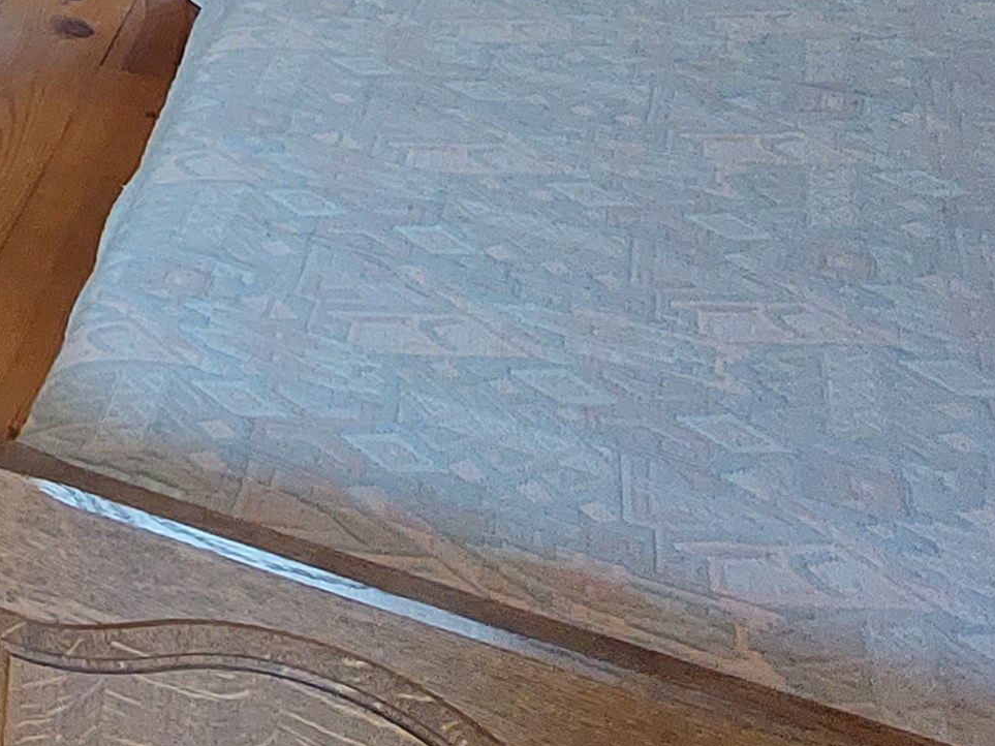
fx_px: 1552
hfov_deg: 24.4
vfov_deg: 23.1
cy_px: -296
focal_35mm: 54
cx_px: -616
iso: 320
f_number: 2.2
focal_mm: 1.74
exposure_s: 1/50
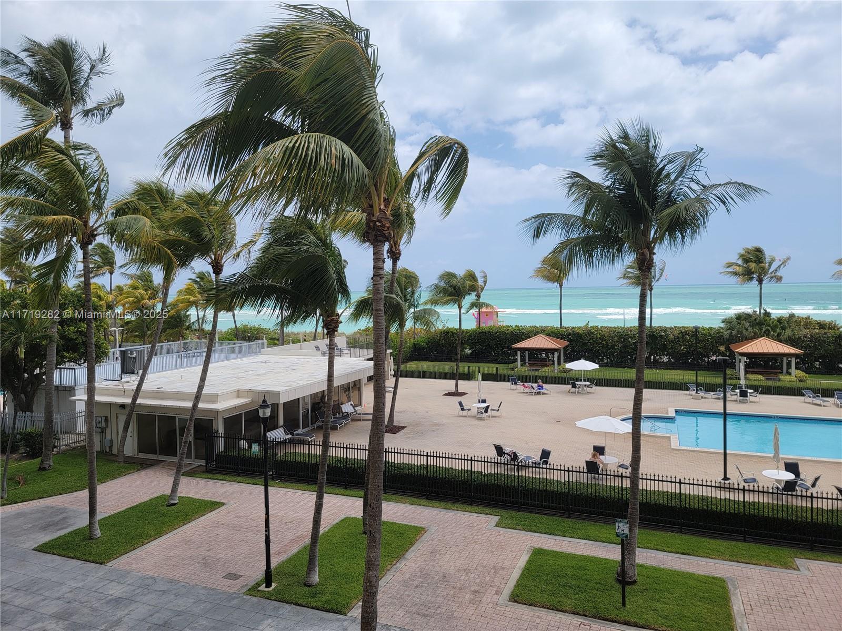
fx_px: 584
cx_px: 421
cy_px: 316
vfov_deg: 56.8
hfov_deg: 71.6
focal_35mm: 24
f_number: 1.8
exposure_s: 1/1332
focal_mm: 6.7
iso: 16
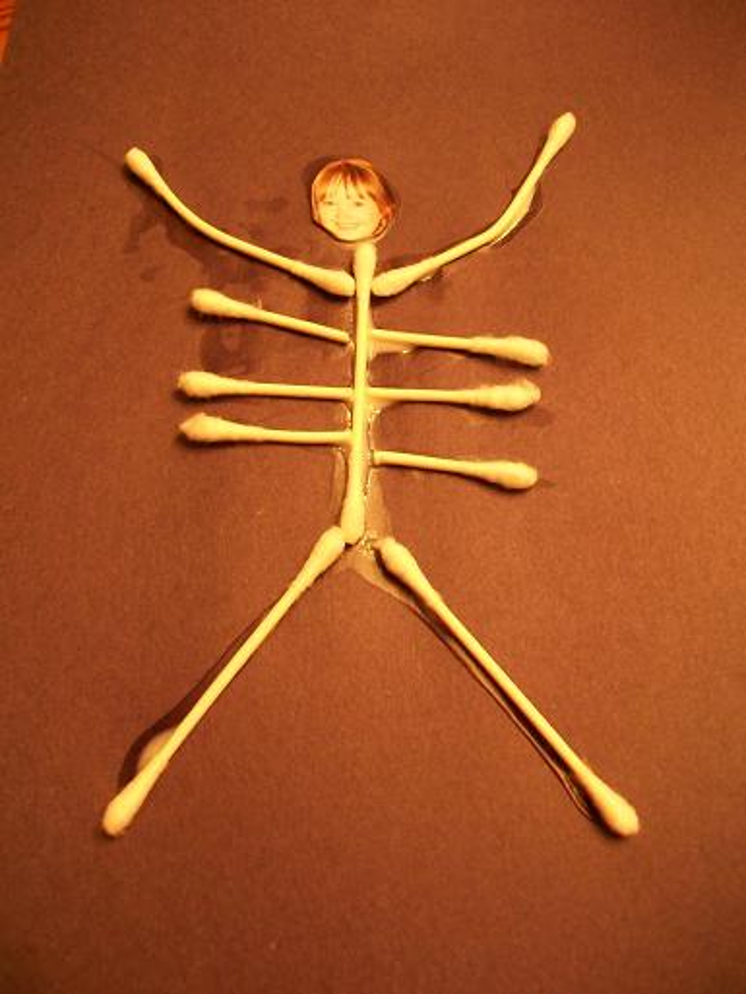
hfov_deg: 44.2
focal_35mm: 32
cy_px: 497
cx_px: 373
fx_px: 919
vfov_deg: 56.8
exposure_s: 1/8
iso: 160
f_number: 2.8
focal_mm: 5.7
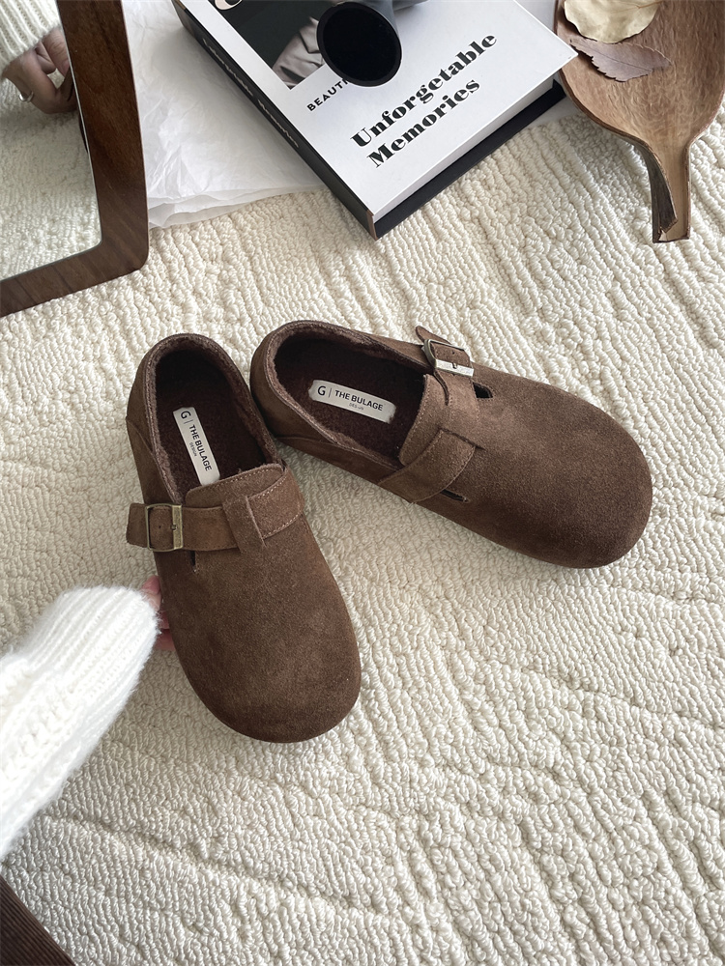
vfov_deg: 67.3
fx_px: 726
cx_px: 362
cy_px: 483
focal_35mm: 26
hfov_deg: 53.1
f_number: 1.6
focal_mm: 4.2
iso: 64
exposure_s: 1/121
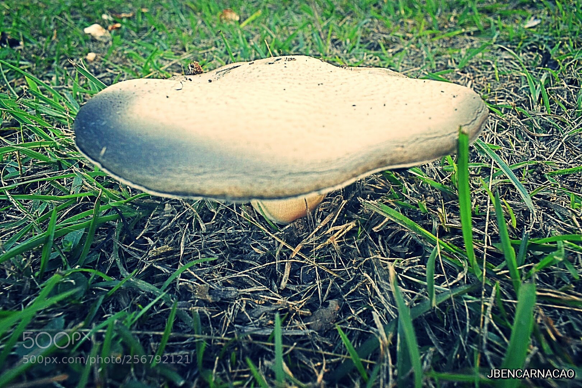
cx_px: 291
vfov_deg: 47.9
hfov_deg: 67.4
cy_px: 194
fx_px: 437
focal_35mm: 27
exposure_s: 1/160
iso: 400
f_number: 8
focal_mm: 18
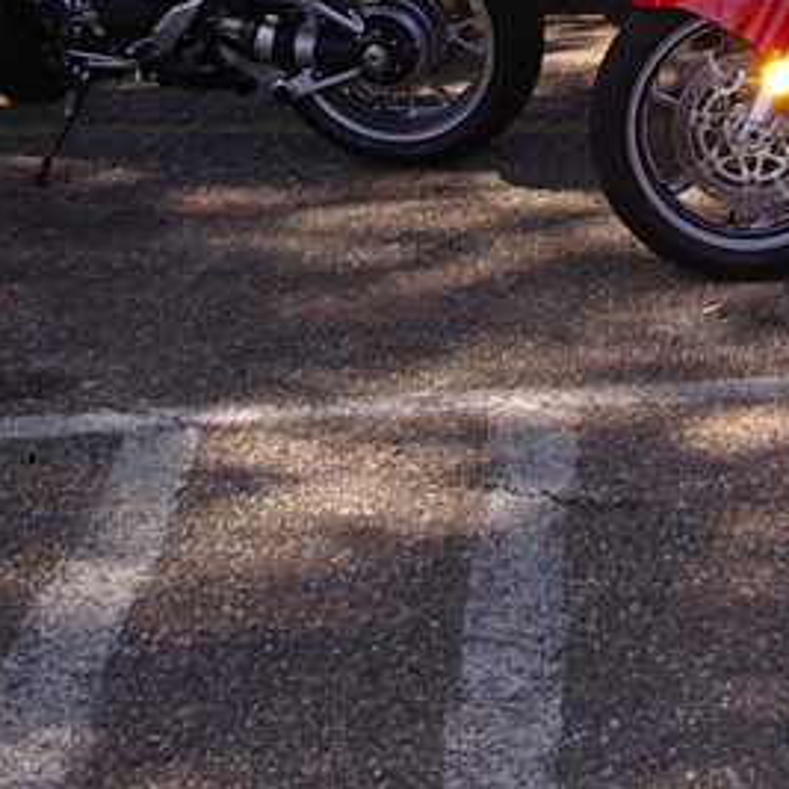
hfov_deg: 13.5
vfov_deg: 13.1
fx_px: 3327
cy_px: -245
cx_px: 585
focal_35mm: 129
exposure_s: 1/160
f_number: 4.8
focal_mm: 5.8
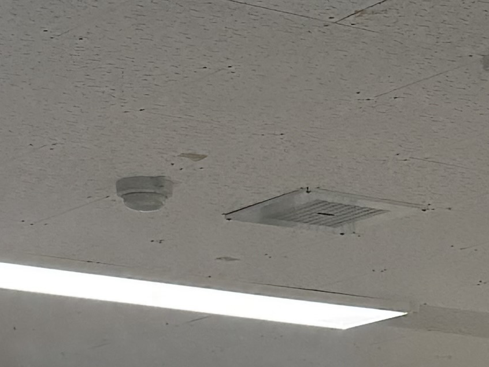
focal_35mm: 162
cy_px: 1099
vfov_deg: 7.9
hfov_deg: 12.2
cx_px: 351
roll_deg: +0.5
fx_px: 2289
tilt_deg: -9.9
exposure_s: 1/240
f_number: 1.78
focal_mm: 6.76
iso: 200
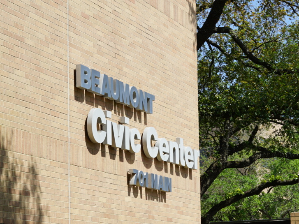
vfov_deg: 13.7
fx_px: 924
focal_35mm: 107
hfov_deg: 18.4
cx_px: 165
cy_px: 185
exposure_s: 1/160
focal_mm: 50
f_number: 10
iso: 100
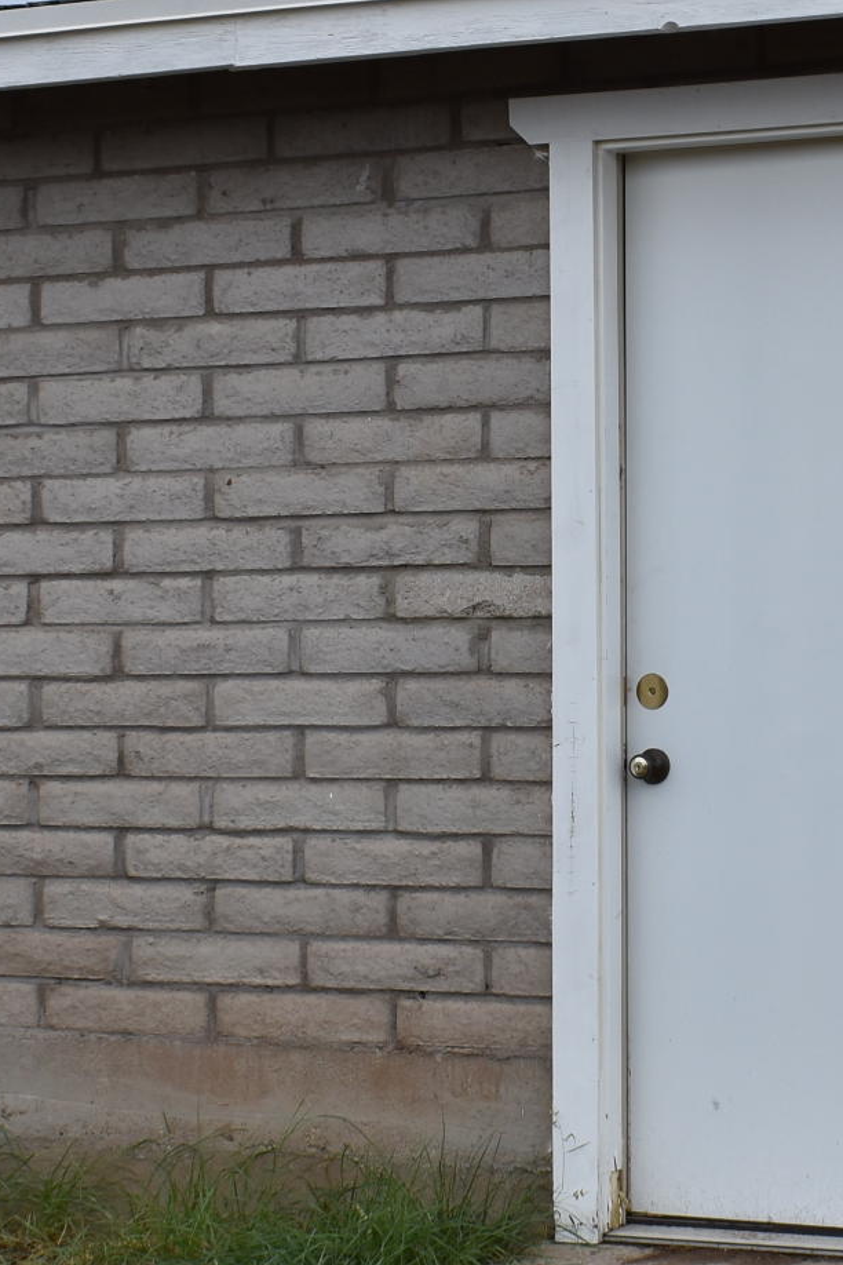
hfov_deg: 13.9
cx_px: 664
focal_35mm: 98
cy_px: 550
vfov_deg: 20.8
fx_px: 3442
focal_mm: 20
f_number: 8
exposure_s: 1/250
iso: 100
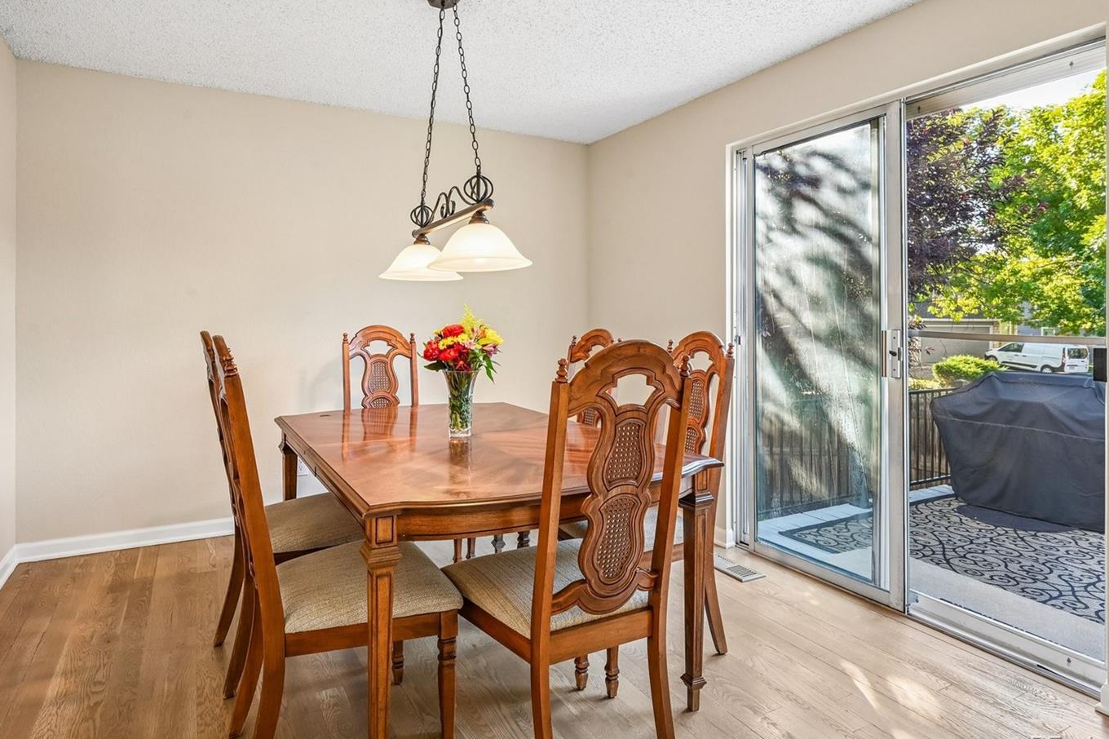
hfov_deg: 83.8
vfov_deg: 61.7
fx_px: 616
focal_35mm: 20
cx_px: 510
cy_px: 327
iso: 400
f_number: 10
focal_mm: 17
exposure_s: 1/13
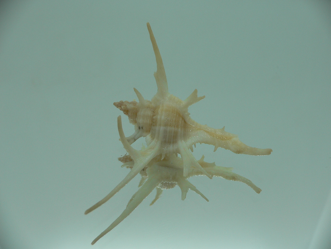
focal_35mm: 35
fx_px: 335
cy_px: 124
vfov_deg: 40.7
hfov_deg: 52.6
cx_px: 166
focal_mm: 4.6
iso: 80
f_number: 2.8
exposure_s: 1/80
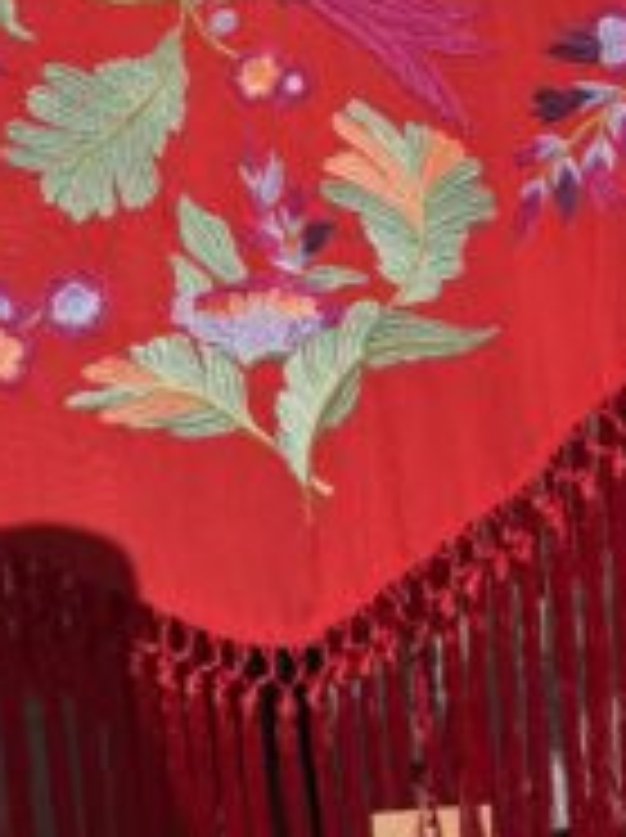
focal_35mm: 56
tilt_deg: -4.2
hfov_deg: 26.0
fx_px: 1353
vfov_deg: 31.9
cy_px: 14
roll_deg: +6.3
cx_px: 252
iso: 50
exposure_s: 1/6993
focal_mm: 5.96
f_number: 1.6
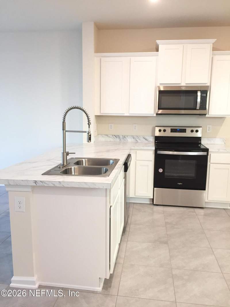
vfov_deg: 61.6
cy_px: 154
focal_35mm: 29
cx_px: 115
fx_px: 257
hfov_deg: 48.2
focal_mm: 4.15
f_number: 2.2
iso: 100
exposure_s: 1/30
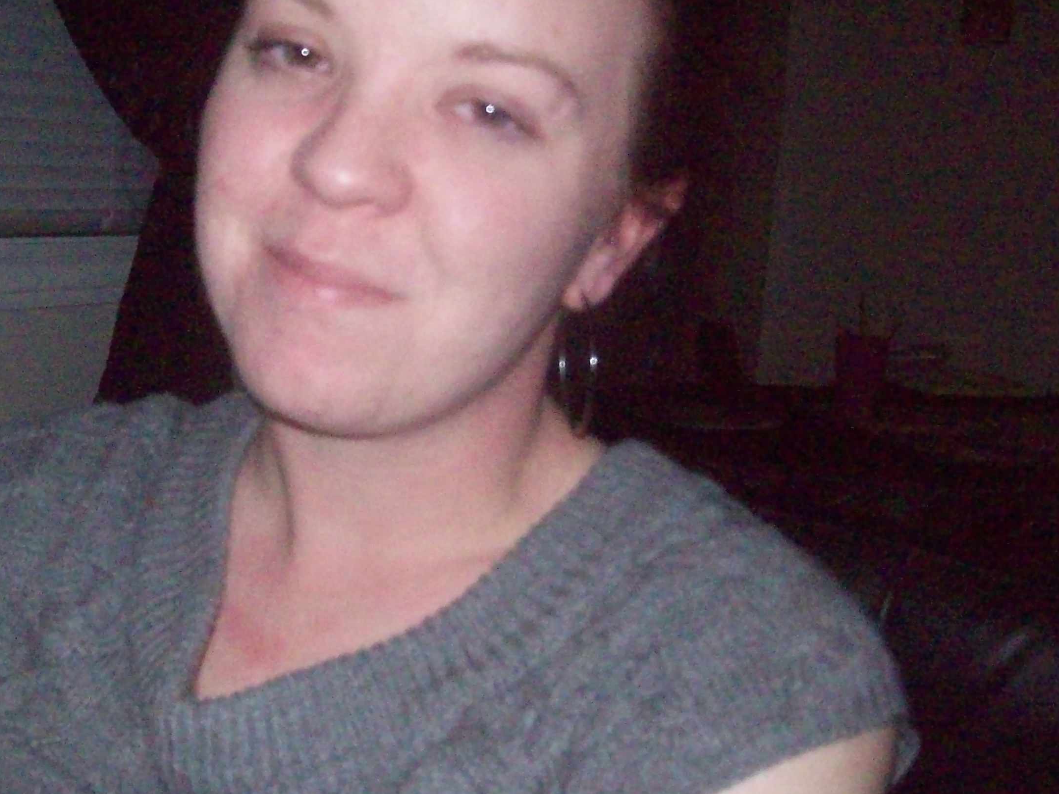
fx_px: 1560
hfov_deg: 37.0
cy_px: 459
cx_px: 340
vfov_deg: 28.5
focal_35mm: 51
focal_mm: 6
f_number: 2.7
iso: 800
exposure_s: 1/512
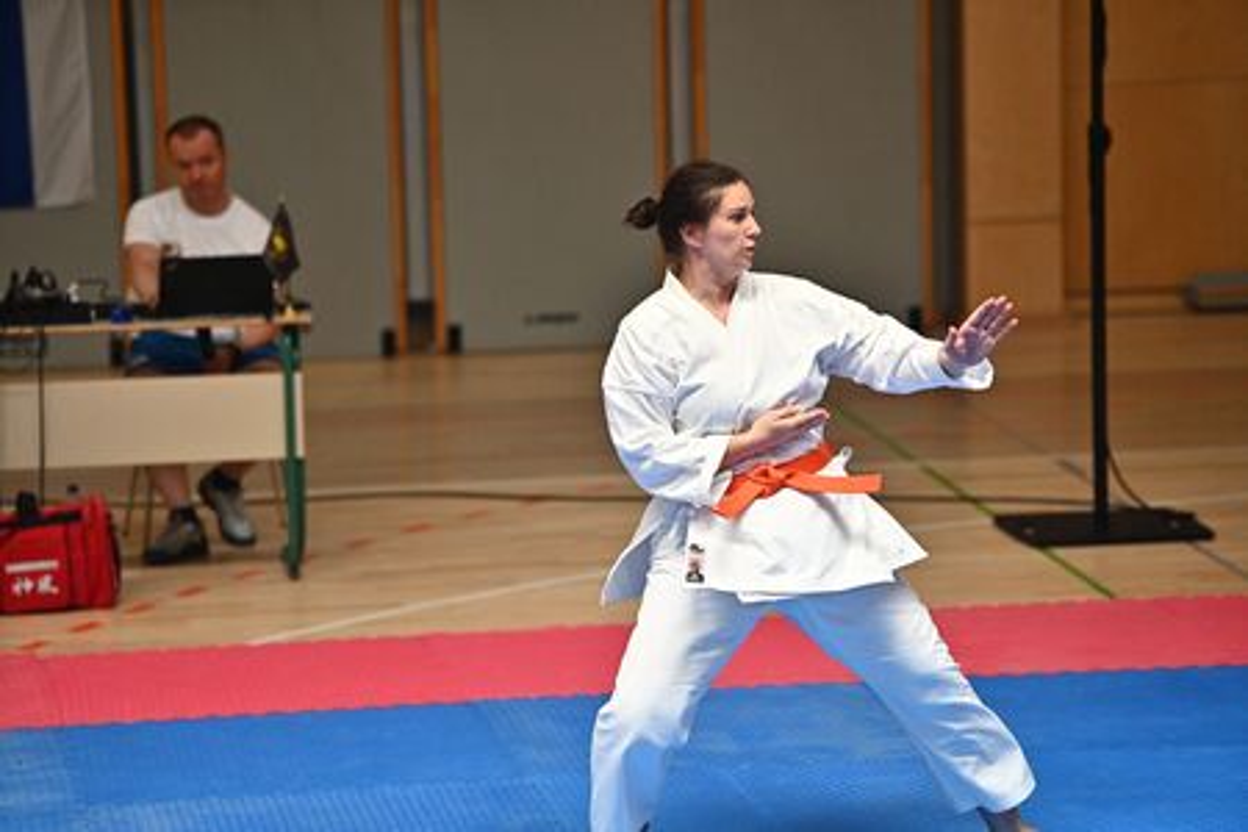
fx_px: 6066
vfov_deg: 7.8
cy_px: 416
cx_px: 624
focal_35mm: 175
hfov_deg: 11.7
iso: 2000
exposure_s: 1/5000
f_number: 2.8
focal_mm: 175
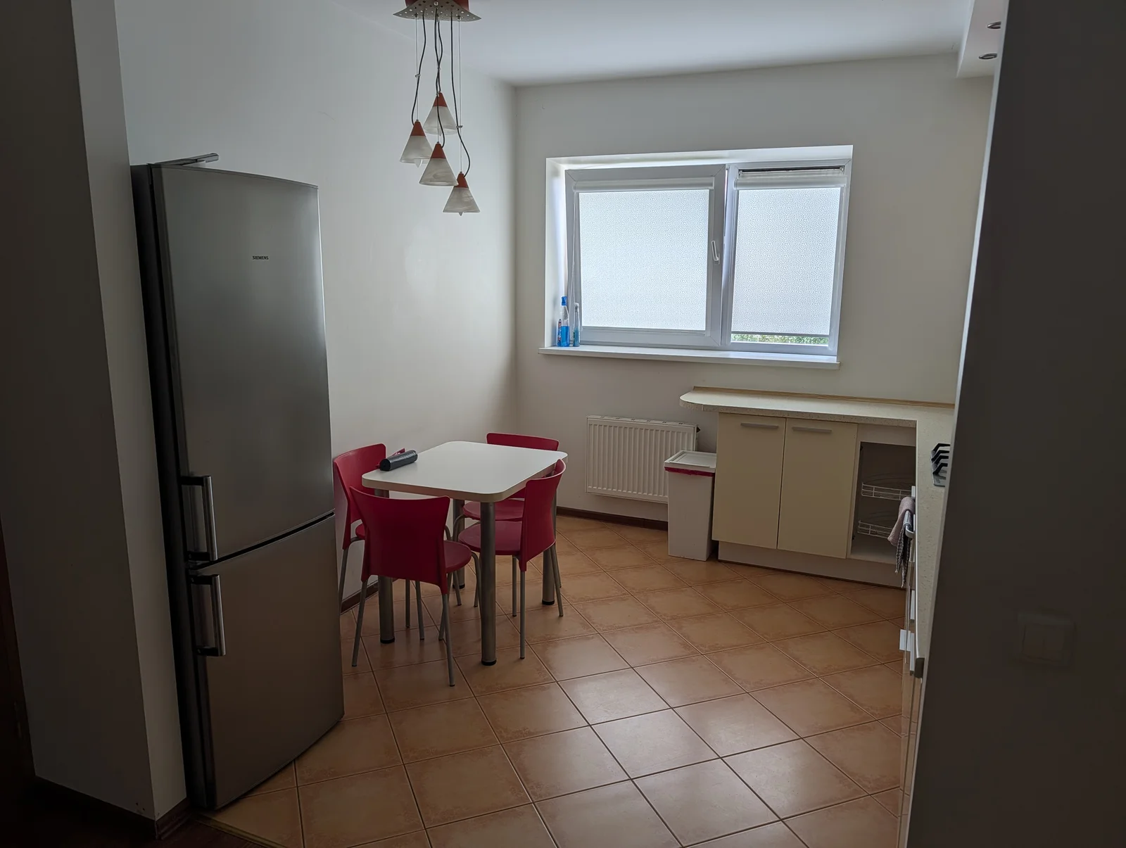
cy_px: 424
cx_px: 563
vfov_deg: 56.9
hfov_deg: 71.5
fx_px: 782
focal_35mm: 24
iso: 18
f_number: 1.68
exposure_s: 1/329
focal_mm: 6.9
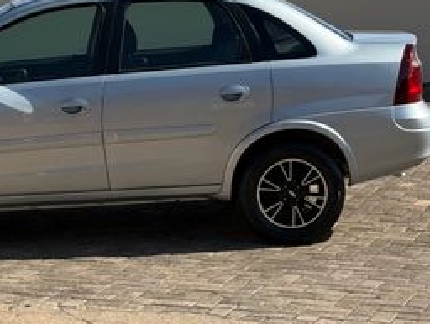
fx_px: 1095
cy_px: 148
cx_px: 82
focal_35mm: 88
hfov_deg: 21.9
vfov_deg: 16.8
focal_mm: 6.76
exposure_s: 1/4329
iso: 80
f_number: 1.78
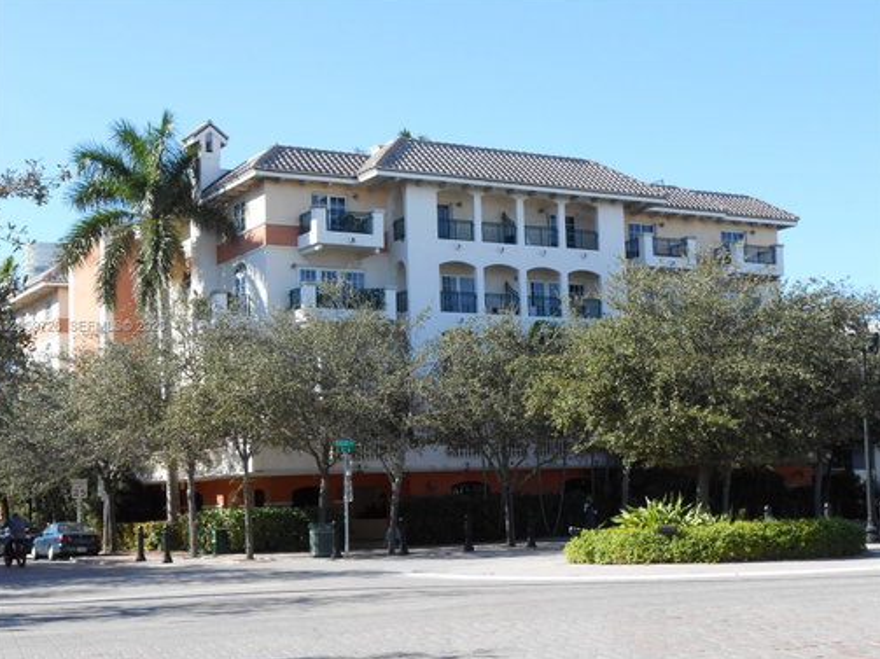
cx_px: 439
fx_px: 1449
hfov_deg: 33.8
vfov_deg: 25.6
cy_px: 327
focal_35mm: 57
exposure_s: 1/200
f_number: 5.2
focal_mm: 10
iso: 80
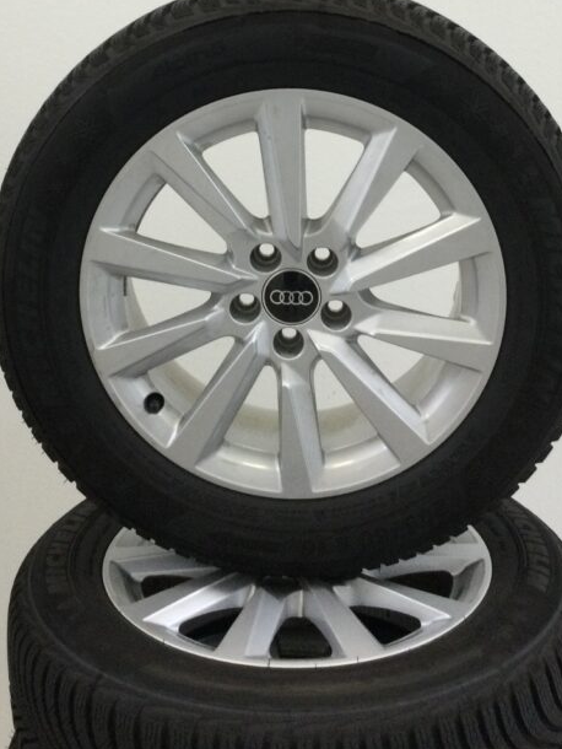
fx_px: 1125
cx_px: 272
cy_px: 163
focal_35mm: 52
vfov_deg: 35.7
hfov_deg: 28.1
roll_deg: +3.4
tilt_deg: -8.4
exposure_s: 1/33
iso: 50
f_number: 2.4
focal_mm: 3.3
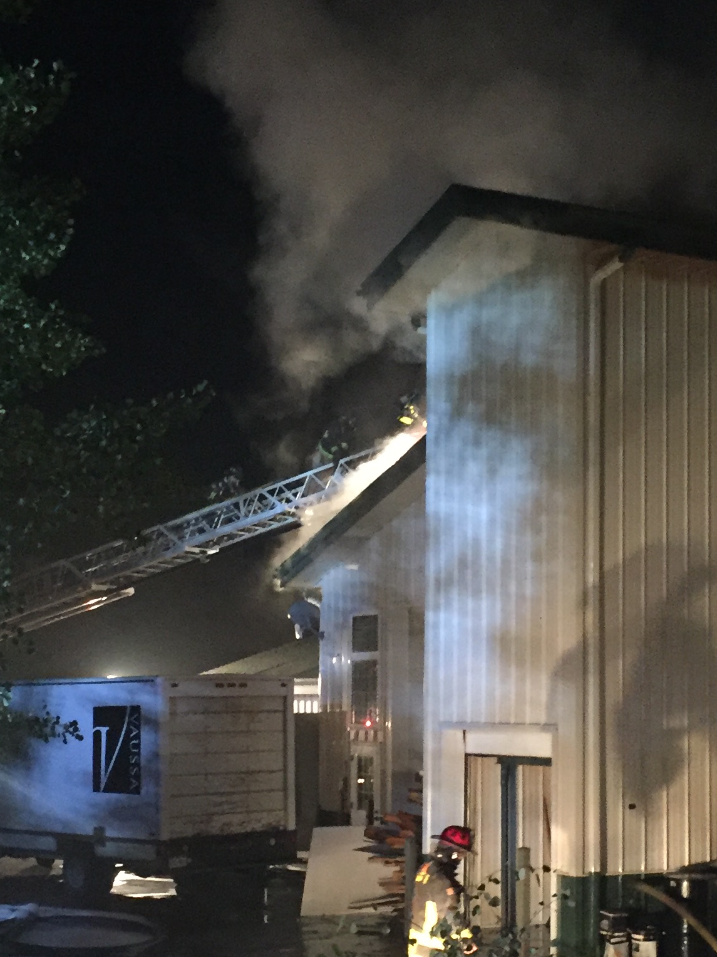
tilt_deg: +3.2
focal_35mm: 62
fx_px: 1713
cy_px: 609
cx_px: 419
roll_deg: -1.6
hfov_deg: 23.6
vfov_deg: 31.0
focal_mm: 4.15
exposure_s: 1/24
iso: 250
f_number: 2.2
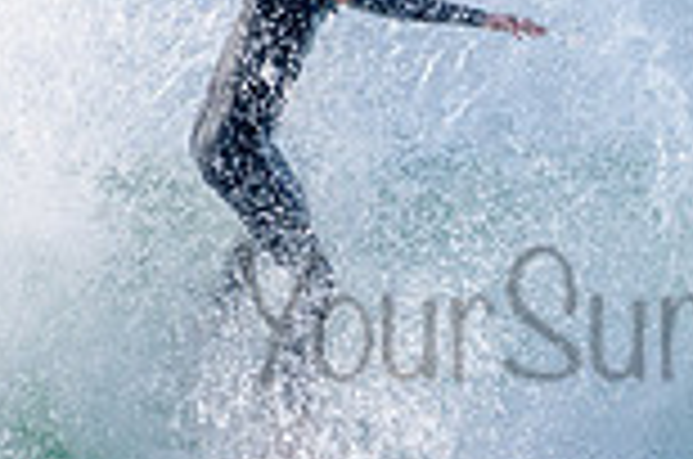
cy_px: 277
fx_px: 54422
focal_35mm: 2833
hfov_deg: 0.7
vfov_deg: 0.5
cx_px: 702
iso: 360
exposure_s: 1/2000
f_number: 5.6
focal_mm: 500
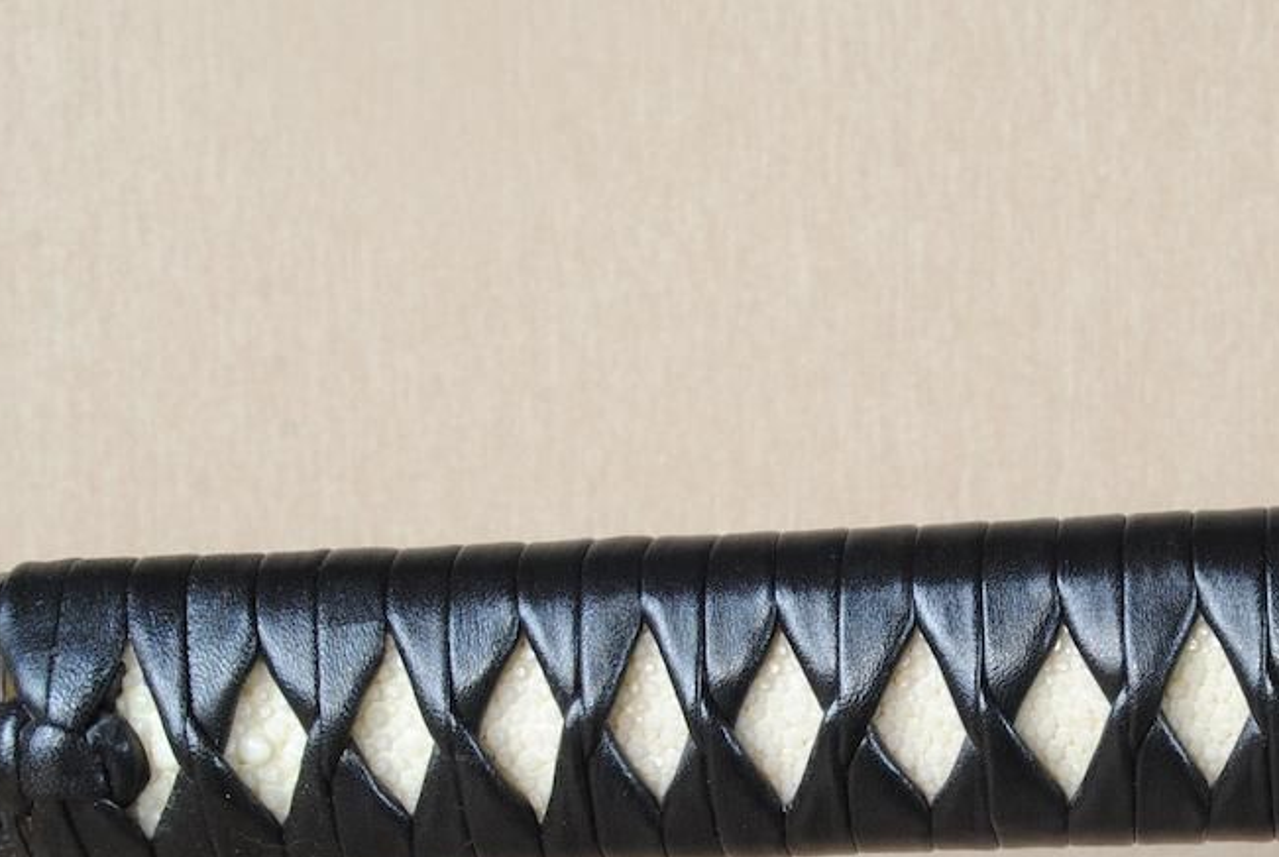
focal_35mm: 129
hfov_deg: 15.7
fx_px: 4589
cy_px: 695
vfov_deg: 10.6
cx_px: 1124
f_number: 11
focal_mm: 40
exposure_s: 1/2
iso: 400
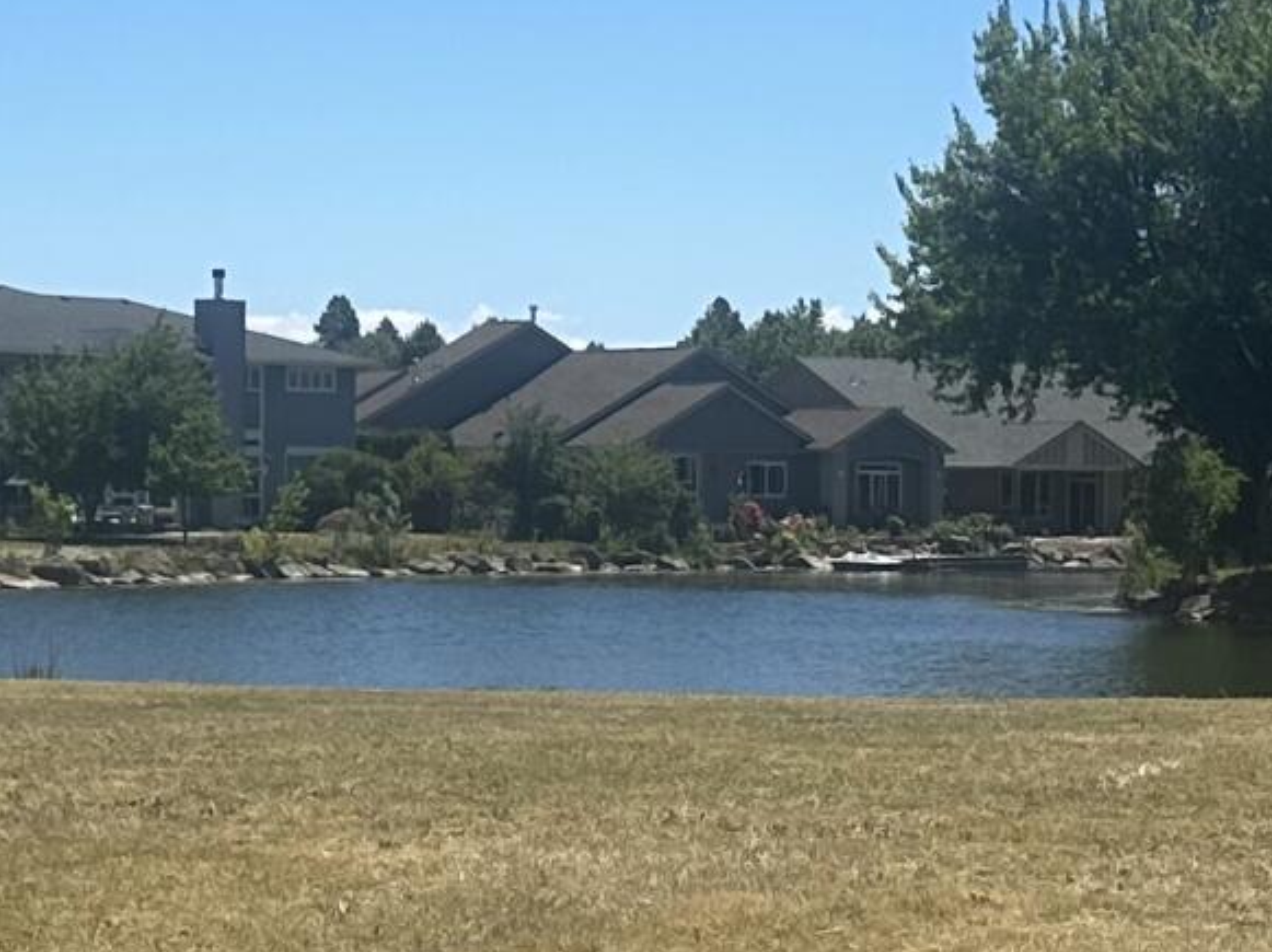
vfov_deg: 11.9
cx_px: 613
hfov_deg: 15.9
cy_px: 692
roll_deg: +0.4
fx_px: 4554
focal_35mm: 124
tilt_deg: -1.9
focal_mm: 6.86
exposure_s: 1/5525
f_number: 1.78
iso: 80
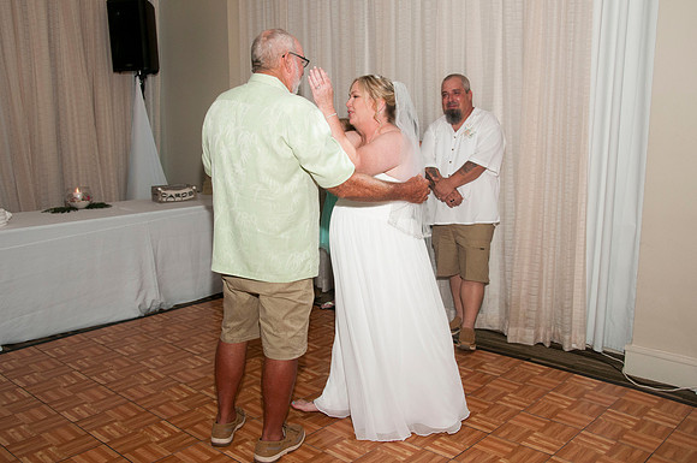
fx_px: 638
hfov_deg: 57.3
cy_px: 232
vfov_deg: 39.9
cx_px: 348
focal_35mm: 33
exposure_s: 1/250
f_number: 5.6
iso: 400
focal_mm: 22
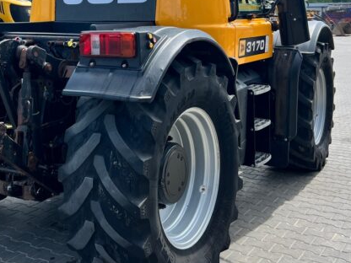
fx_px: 507
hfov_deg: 37.5
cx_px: 103
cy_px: 65
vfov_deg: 28.7
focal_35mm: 50
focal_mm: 5.7
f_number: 1.5
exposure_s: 1/1808
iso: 50
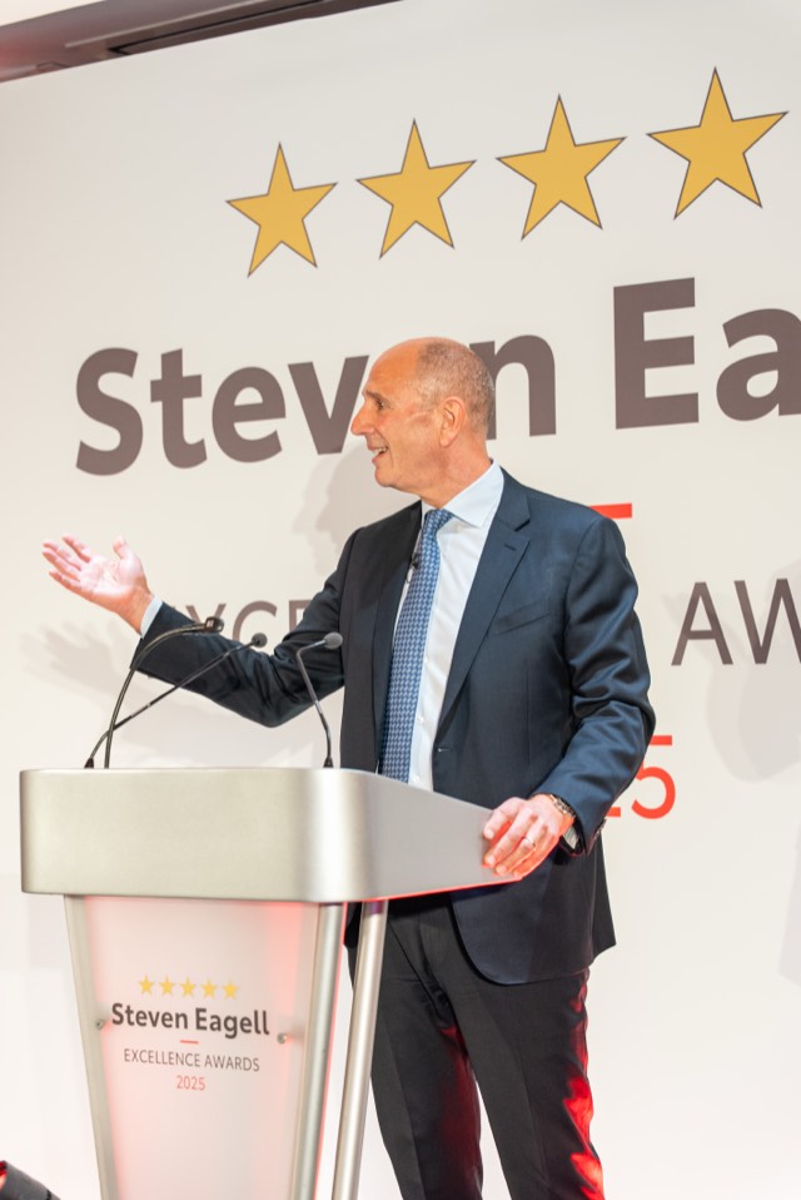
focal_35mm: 70
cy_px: 600
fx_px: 2333
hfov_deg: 19.5
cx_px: 400
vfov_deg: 28.8
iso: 800
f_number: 3.5
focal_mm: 70
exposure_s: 1/100
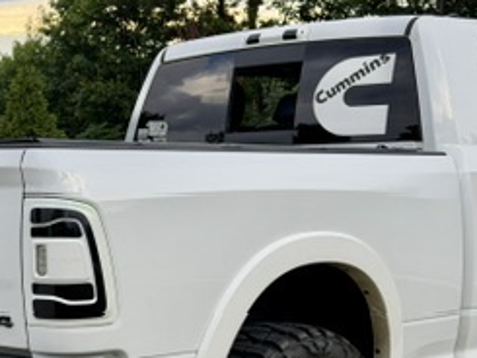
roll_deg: +1.8
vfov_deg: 15.6
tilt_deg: -8.2
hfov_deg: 20.6
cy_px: 315
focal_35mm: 94
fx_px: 1296
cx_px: 97
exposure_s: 1/434
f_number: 1.78
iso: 80
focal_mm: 6.76
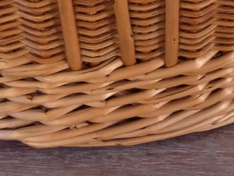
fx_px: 919
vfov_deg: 10.1
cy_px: -172
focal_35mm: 136
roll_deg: -2.2
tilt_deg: -25.0
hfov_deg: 14.5
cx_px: 92
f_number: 2.4
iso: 125
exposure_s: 1/20
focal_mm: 4.12
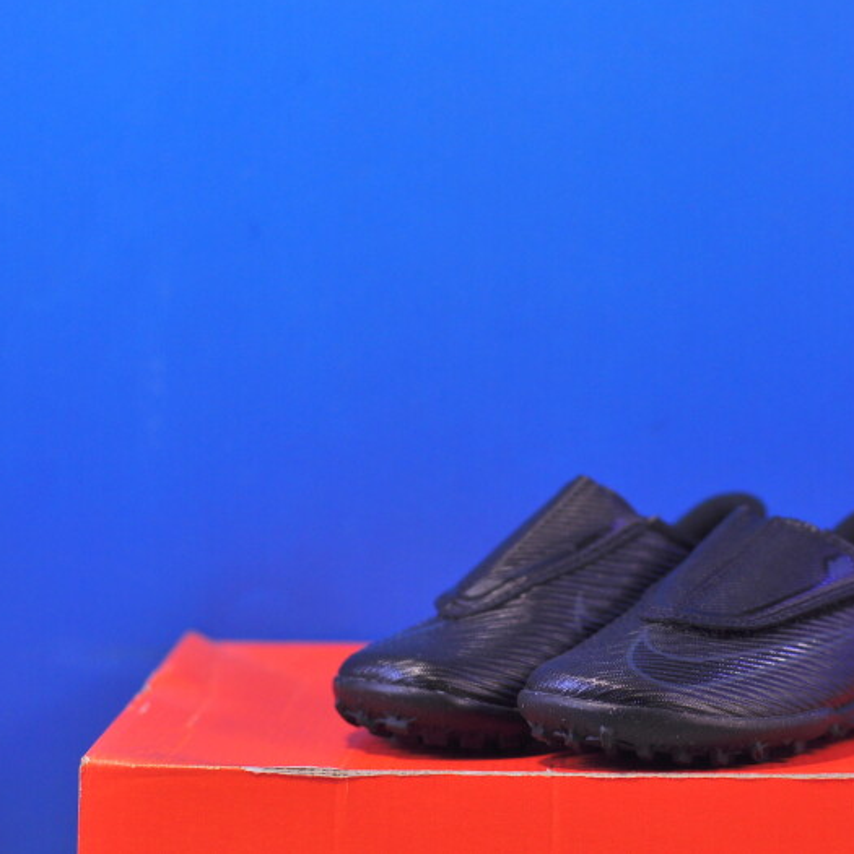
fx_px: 2707
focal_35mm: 97
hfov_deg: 17.8
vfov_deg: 17.9
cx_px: 625
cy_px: 424
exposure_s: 1/320
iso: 250
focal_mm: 50
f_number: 2.5
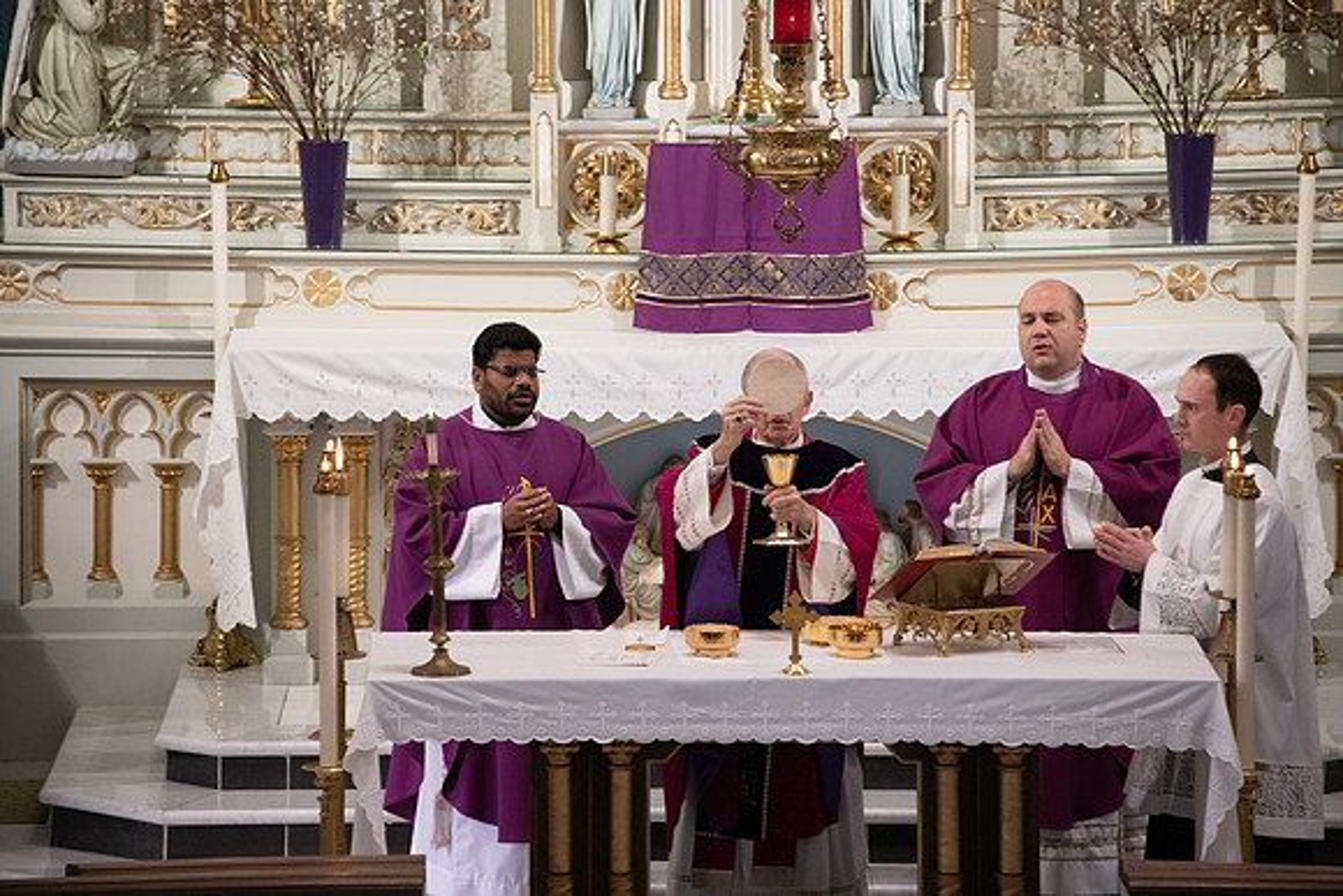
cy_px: 448
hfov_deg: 8.2
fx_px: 9328
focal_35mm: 250
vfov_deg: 5.5
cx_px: 672
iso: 4000
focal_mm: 250
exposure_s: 1/100
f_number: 7.1
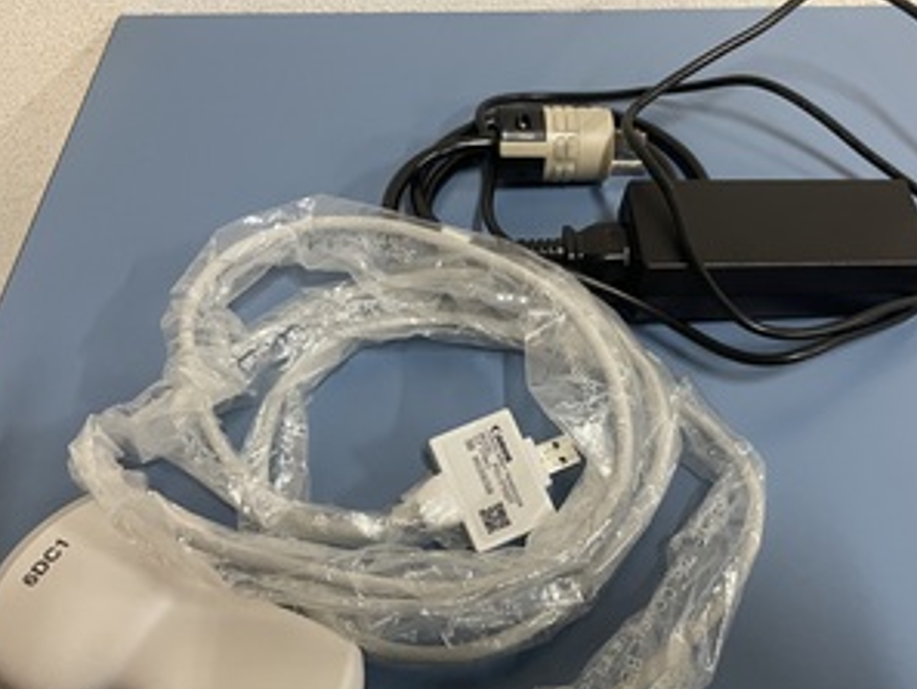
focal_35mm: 35
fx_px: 928
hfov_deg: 52.4
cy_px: 408
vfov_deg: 40.6
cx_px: 531
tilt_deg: -54.6
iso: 400
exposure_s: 1/40
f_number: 1.6
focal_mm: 4.2
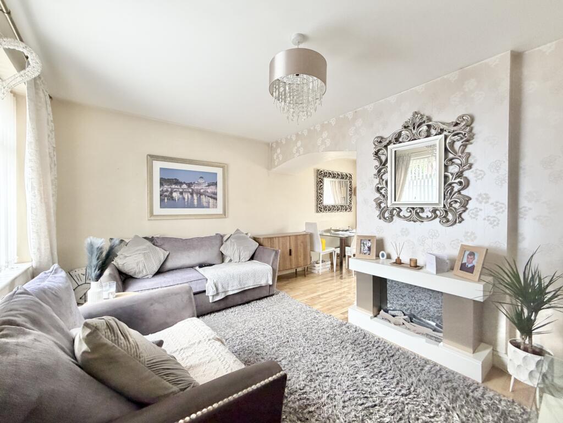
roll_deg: -1.8
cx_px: 282
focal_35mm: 14
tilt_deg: -0.4
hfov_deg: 102.1
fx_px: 228
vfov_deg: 85.7
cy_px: 212
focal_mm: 2.22
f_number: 2.2
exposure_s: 1/60
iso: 400
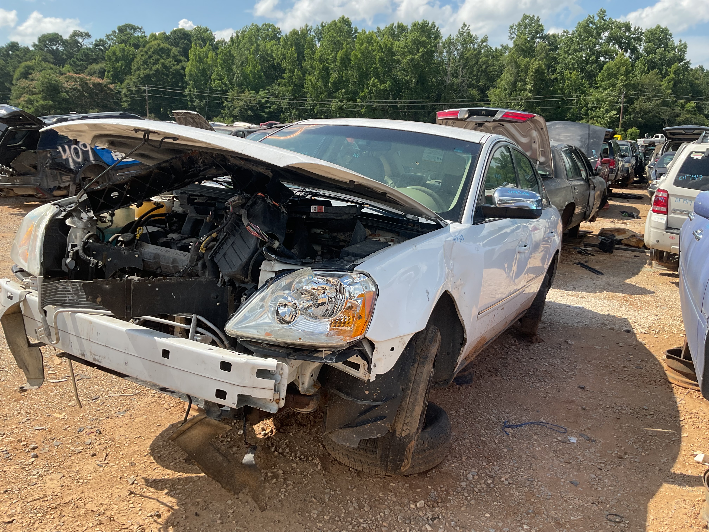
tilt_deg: -13.6
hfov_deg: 61.7
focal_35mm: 29
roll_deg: -1.3
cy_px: 266
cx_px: 354
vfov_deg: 48.2
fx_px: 594
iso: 16
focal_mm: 3
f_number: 1.8
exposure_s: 1/1221
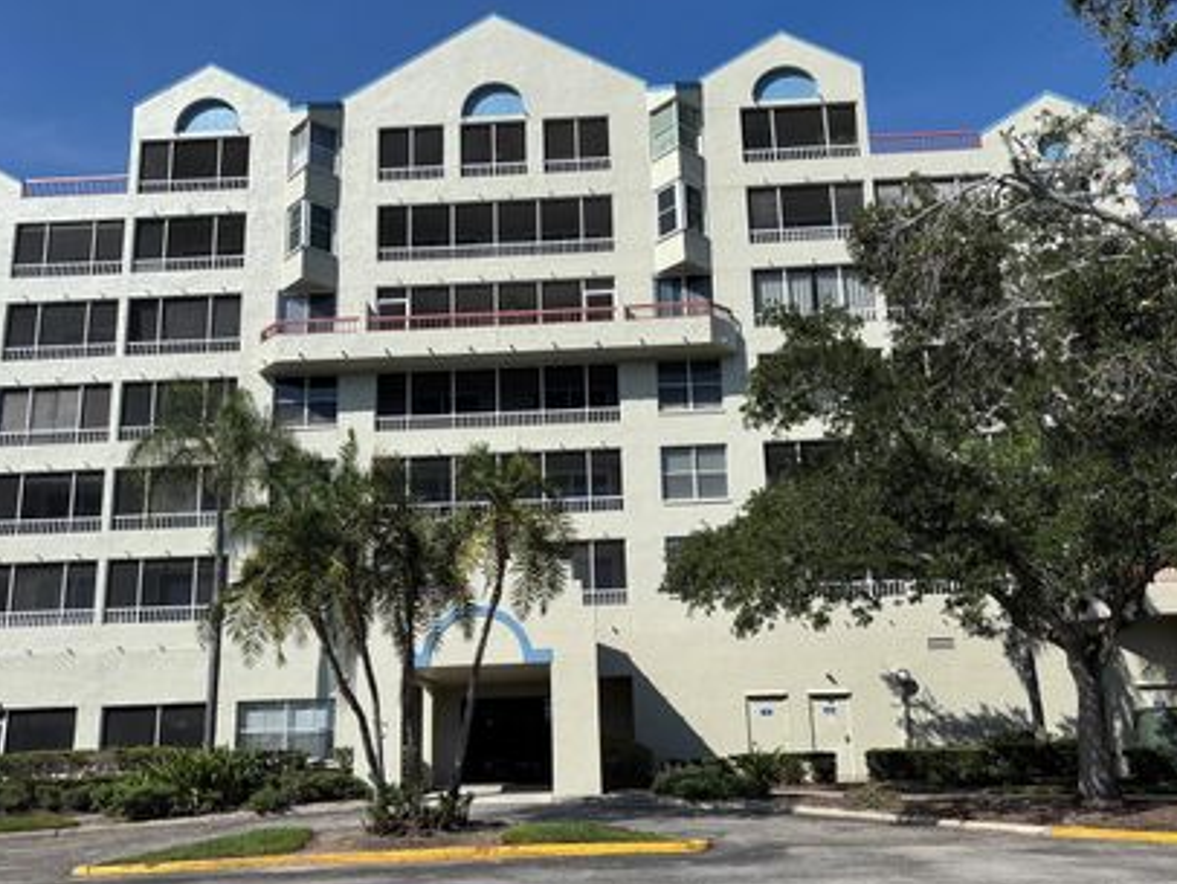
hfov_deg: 56.8
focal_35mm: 32
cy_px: 471
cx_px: 571
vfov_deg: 44.2
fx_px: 1089
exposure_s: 1/4854
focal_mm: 5.96
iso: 50
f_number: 1.6
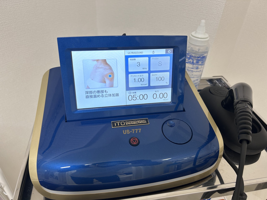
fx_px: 201
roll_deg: -4.3
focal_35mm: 26
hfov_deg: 67.3
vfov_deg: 53.1
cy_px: 100
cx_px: 134
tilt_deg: -36.7
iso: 50
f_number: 1.5
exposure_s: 1/111
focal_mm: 5.7
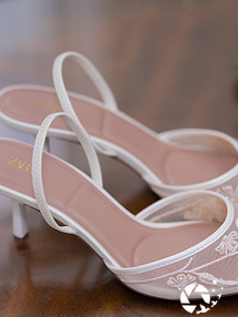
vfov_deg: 11.9
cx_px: 197
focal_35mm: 166
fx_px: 1524
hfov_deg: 8.9
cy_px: 149
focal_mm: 85
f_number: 2
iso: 500
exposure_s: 1/125
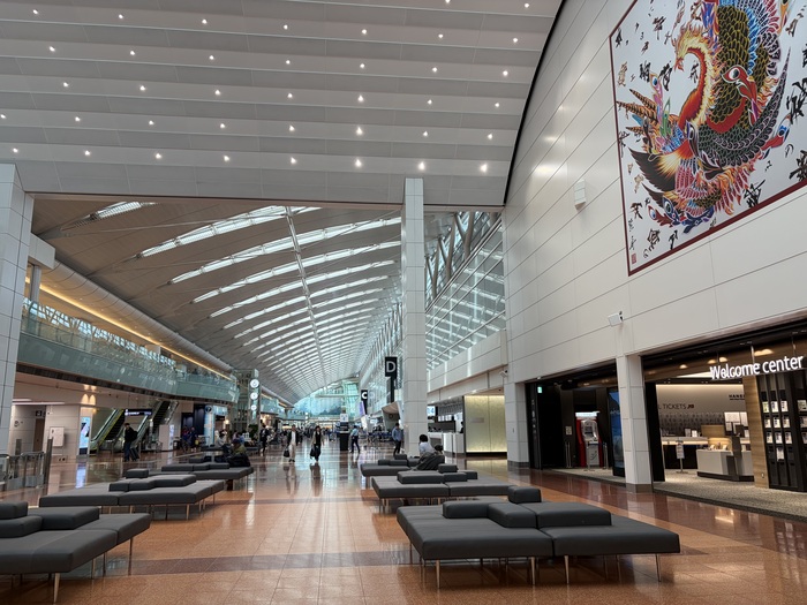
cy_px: 302
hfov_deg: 67.3
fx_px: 606
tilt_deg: +11.2
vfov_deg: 53.1
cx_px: 404
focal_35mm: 26
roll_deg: +1.3
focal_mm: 5.96
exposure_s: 1/100
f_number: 1.6
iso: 40
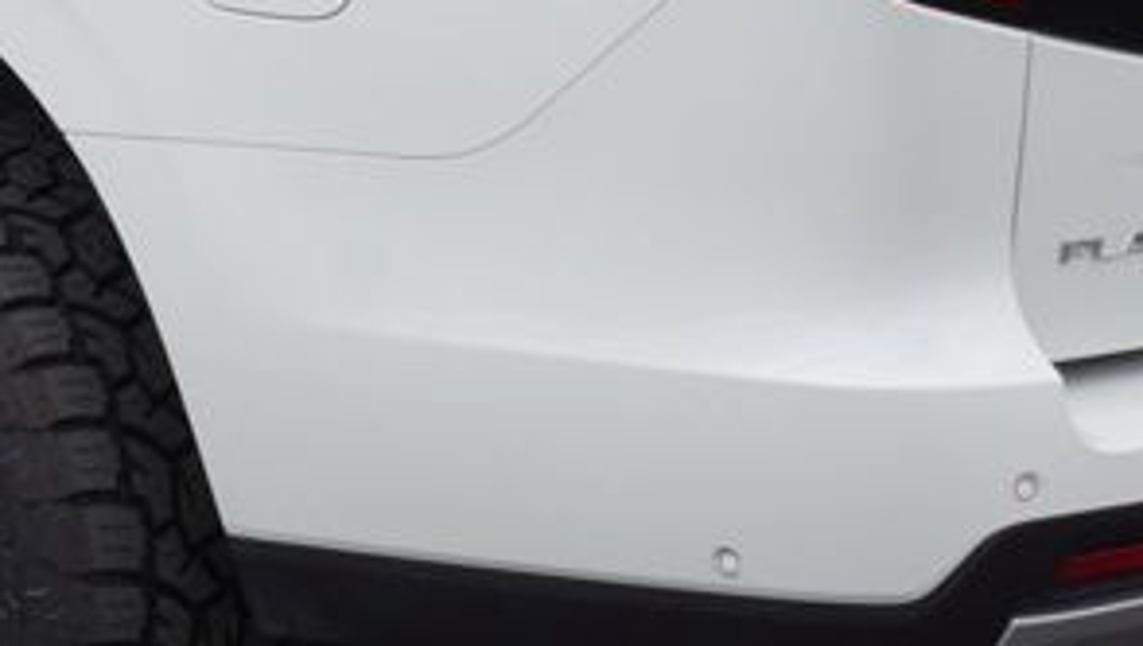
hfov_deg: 16.9
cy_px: 51
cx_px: 245
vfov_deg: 9.6
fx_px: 3817
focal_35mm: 126
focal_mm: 23
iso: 100
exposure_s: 1/125
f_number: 10
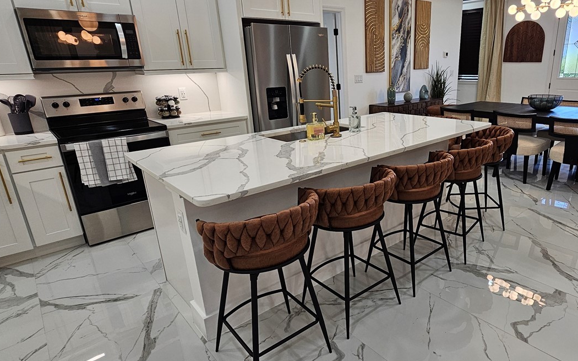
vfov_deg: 57.3
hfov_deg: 80.7
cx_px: 362
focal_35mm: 21
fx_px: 331
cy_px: 179
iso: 64
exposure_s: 1/120
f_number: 2.2
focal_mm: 2.2
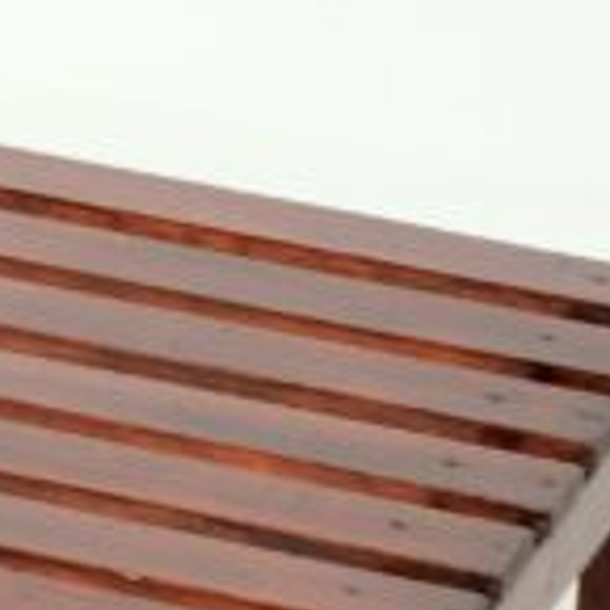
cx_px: -728
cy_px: 360
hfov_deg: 5.4
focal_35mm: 319
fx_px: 6360
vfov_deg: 5.5
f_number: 5.6
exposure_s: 1/45
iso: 800
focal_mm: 35
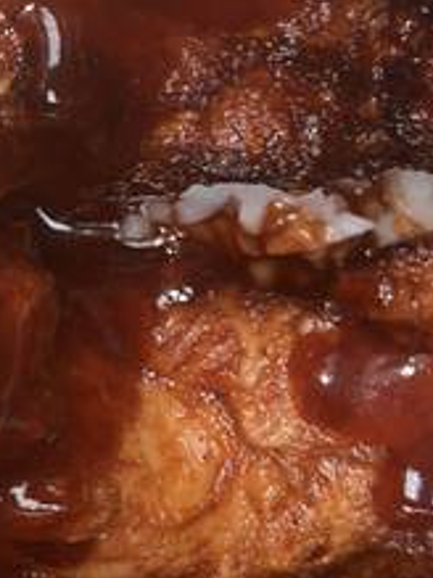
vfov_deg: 22.5
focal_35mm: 87
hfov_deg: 16.8
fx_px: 1452
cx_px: 63
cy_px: 244
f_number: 1.5
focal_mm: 5.7
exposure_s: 1/33
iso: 32
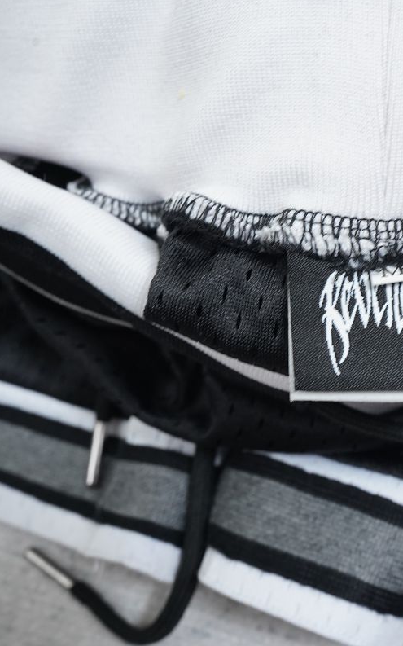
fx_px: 950
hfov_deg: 23.2
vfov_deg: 37.5
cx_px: 380
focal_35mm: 54
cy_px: 321
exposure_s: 1/100
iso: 1600
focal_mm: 35
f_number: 10
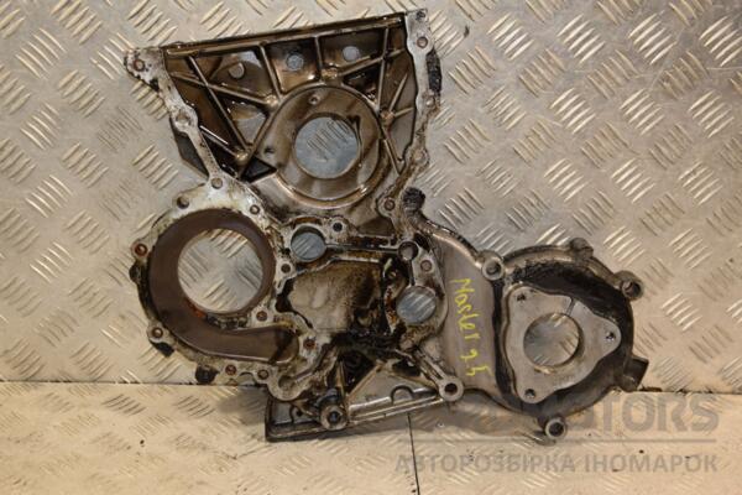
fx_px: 1237
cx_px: 371
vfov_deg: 22.6
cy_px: 248
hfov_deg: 33.4
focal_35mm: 60
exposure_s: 1/160
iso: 800
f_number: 4.8
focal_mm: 40
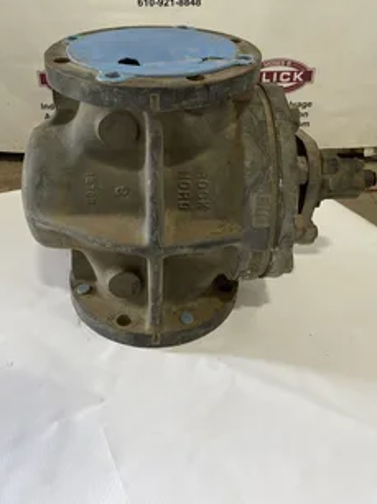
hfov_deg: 41.7
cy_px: 180
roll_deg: -0.9
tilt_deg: -29.4
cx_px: 168
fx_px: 494
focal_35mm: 34
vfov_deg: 53.2
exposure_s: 1/121
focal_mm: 4.2
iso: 125
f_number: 1.6
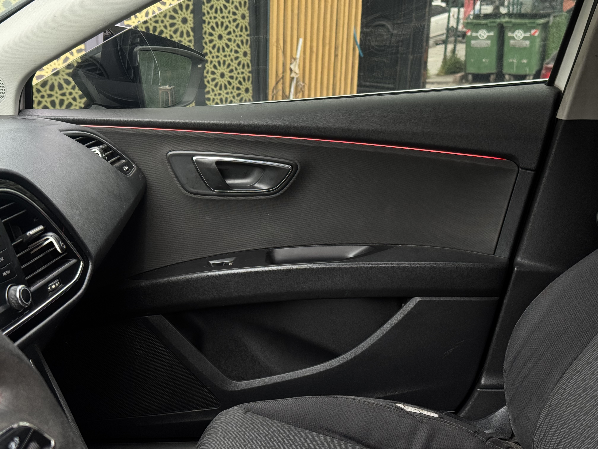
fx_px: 829
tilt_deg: -17.4
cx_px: 299
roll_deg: -1.7
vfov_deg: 30.3
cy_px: 224
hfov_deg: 39.7
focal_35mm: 48
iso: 64
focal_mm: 6.76
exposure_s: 1/317
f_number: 1.78
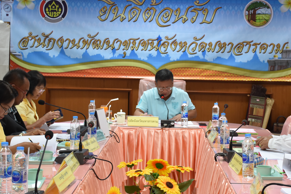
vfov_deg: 19.8
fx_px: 557
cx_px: 163
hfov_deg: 29.3
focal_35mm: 69
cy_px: 88
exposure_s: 1/80
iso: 800
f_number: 4.5
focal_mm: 27
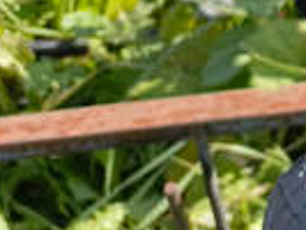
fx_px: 1327
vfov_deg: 8.4
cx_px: 851
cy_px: -458
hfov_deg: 10.3
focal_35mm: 150
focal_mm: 4.76
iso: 112
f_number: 1.69
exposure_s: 1/403
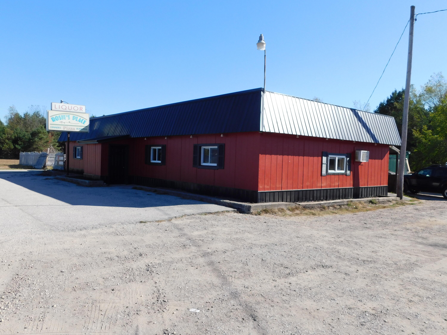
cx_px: 224
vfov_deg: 49.7
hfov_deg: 63.4
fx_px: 362
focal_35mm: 28
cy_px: 168
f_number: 3.2
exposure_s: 1/1000
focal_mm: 4.9
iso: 125
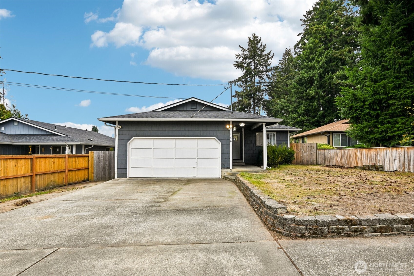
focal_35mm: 22
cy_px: 138
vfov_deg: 57.2
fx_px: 253
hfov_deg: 78.6
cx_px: 207
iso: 400
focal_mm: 22
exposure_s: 1/320
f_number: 8
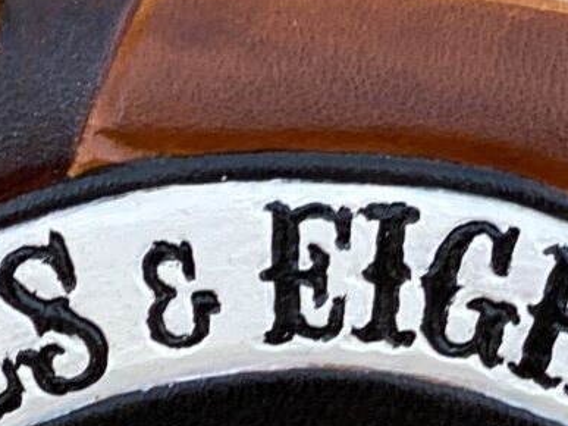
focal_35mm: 344
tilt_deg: -35.4
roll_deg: -1.4
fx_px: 5643
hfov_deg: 5.8
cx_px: 298
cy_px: 806
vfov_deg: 4.3
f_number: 2
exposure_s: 1/122
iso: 20
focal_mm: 6
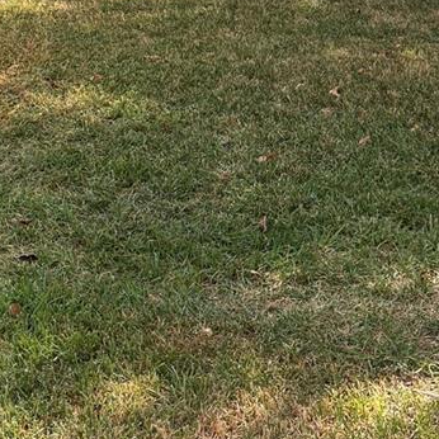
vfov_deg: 15.9
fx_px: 1464
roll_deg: -1.9
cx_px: -8
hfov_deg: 16.7
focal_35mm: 102
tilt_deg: -0.2
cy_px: -174
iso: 50
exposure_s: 1/2538
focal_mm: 5.96
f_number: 1.6
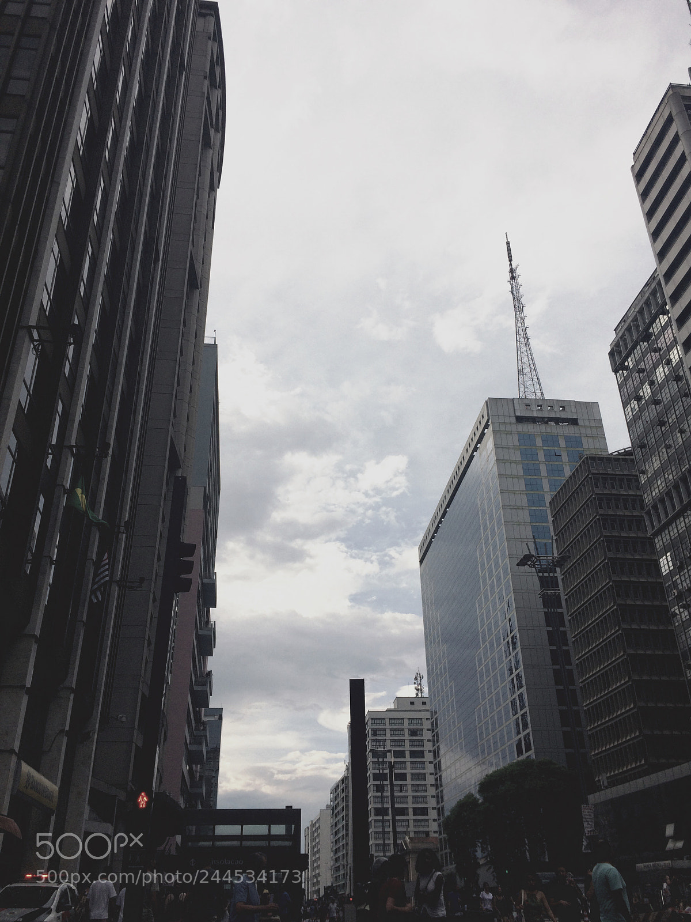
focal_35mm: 29
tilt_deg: +29.5
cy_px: 461
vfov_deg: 61.7
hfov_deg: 48.2
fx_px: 772
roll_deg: +1.9
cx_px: 346
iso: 32
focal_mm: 4.15
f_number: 2.2
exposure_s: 1/1866
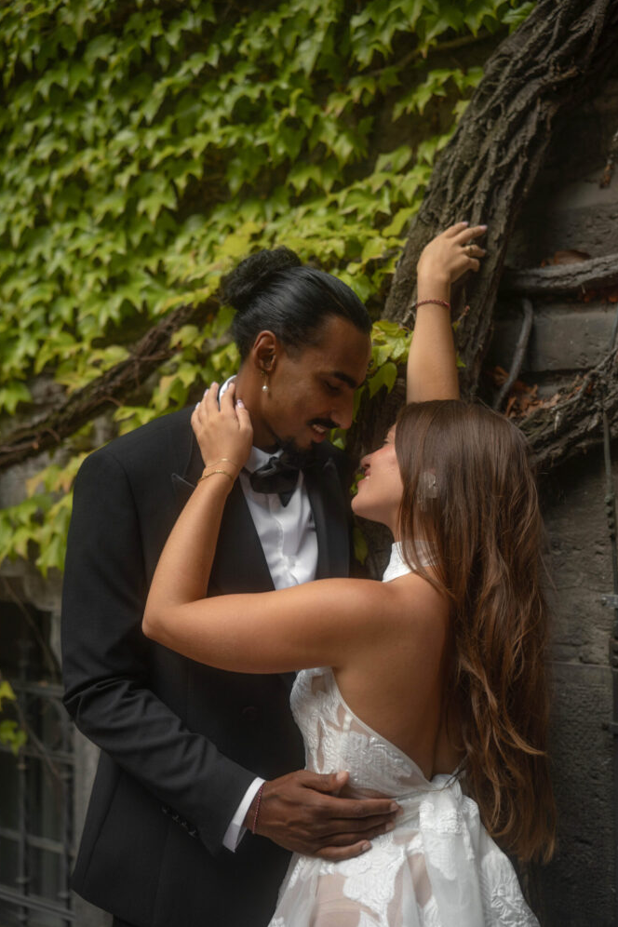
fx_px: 927
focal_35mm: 36
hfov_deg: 36.9
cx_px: 311
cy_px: 475
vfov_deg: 53.1
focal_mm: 35
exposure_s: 1/160
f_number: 2.2
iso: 200
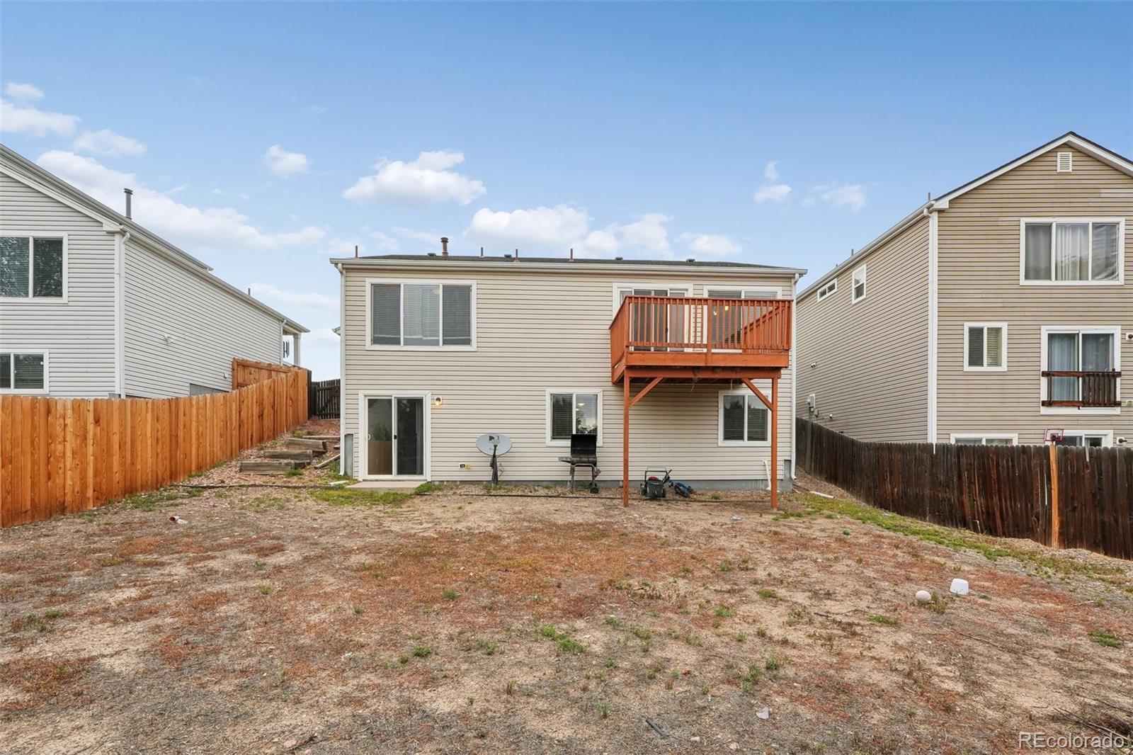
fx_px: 472
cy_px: 378
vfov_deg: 77.3
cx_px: 566
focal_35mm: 15
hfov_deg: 100.4
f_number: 9
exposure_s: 1/250
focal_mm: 10
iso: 320
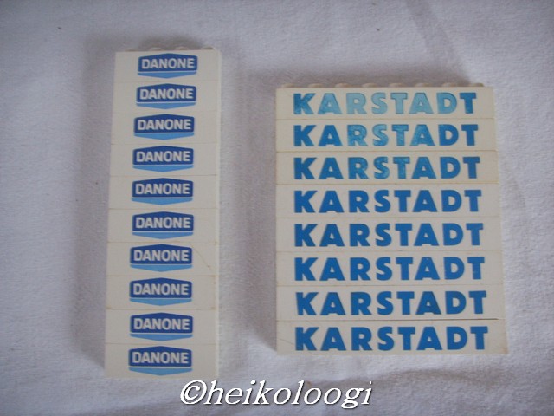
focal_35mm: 39
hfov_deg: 47.9
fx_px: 624
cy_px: 208
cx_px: 277
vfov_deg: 36.8
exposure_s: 1/15
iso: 152
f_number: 3.5
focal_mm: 6.6
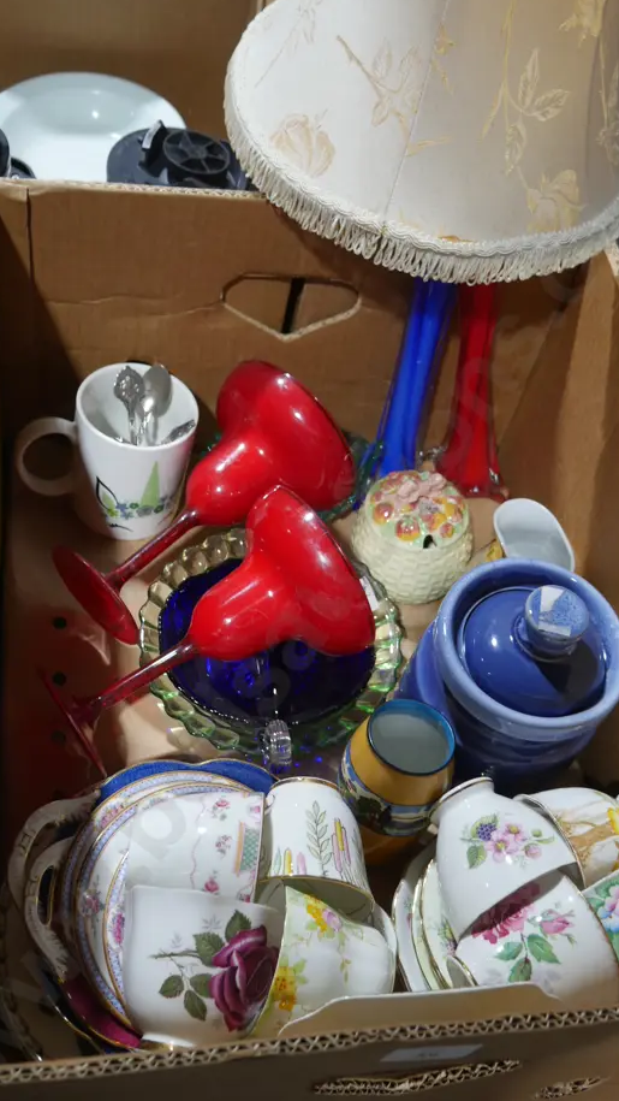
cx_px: 337
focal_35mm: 39
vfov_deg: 51.6
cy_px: 581
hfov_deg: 30.4
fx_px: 1137
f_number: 3.6
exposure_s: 1/60
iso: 320
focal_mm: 16
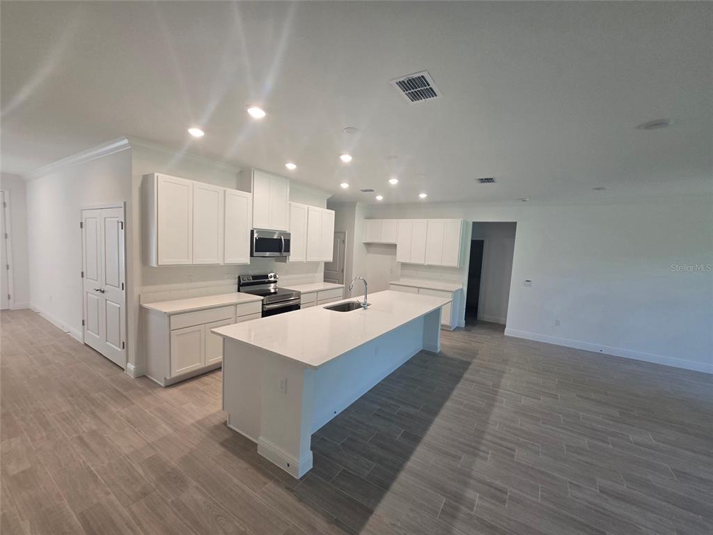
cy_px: 268
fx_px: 268
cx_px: 356
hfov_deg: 106.2
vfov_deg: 89.9
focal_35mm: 13
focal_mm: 2.2
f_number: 2.2
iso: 80
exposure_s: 1/60.2
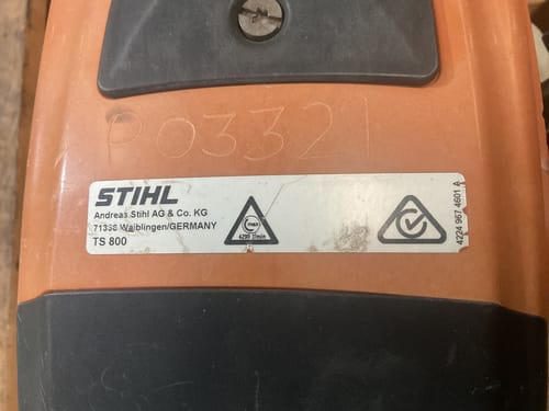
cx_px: 274
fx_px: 460
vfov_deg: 48.2
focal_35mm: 29
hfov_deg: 61.7
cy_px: 206
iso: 250
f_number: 1.8
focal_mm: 3
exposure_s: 1/60
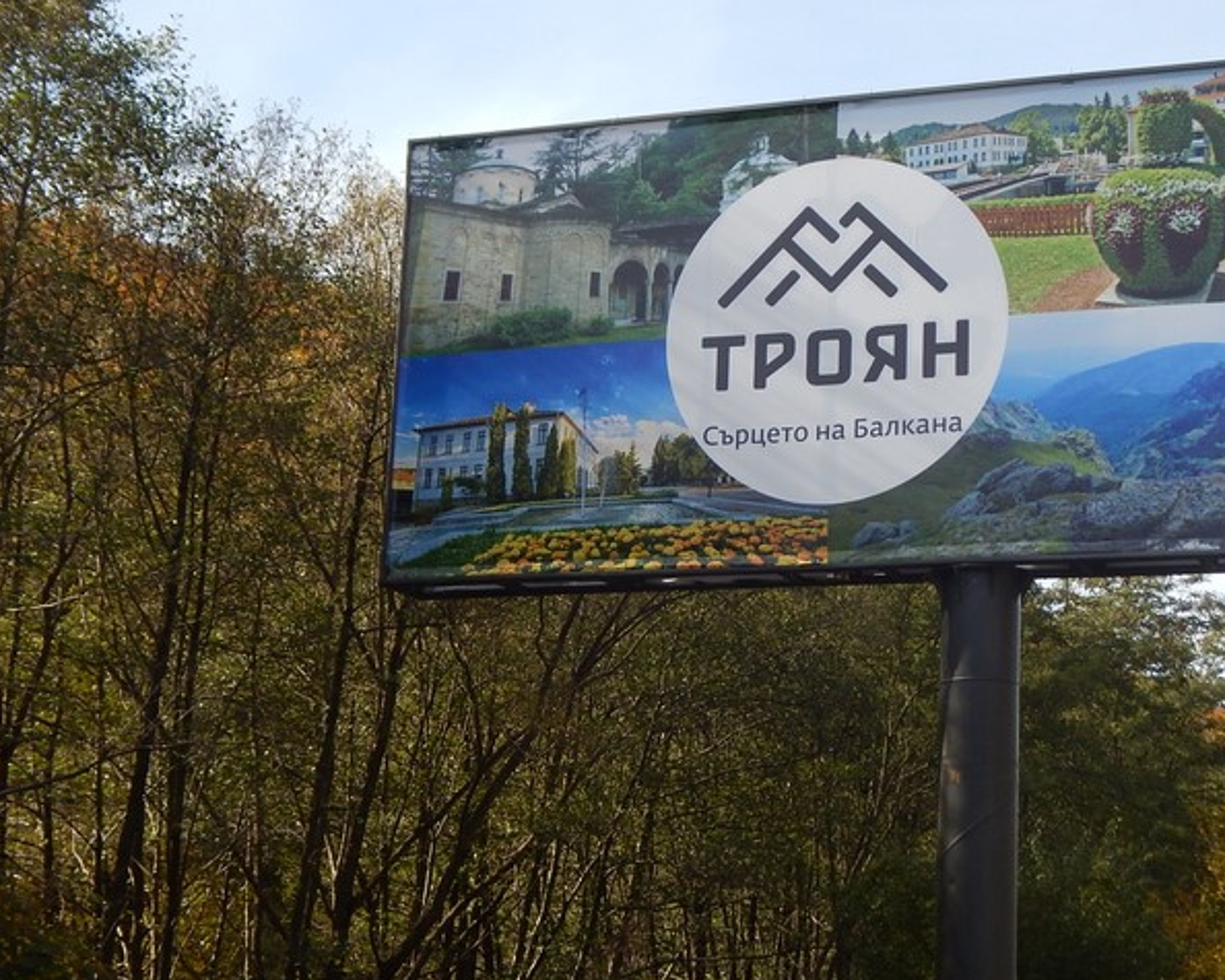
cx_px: 761
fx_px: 2574
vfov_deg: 21.5
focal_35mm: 71
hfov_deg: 26.7
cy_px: 400
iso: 125
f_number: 3.8
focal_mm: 9.7
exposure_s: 1/640
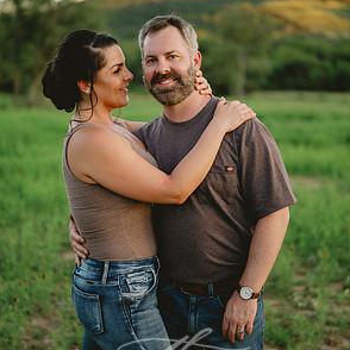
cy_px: 144
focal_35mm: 65
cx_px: 177
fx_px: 744
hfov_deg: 26.5
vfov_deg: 26.4
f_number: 1.8
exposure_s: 1/500
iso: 125
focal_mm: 50
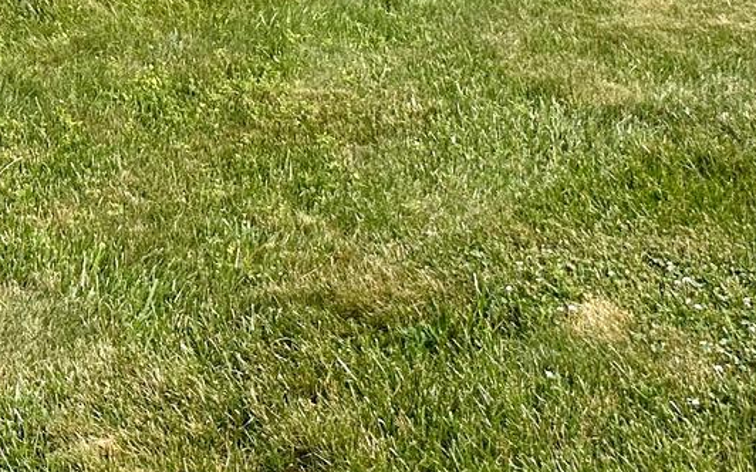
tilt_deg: +0.2
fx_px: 2018
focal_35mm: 98
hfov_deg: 20.4
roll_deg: -0.2
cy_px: -515
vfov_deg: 11.7
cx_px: -41
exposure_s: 1/3861
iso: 80
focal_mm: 6.86
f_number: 1.78
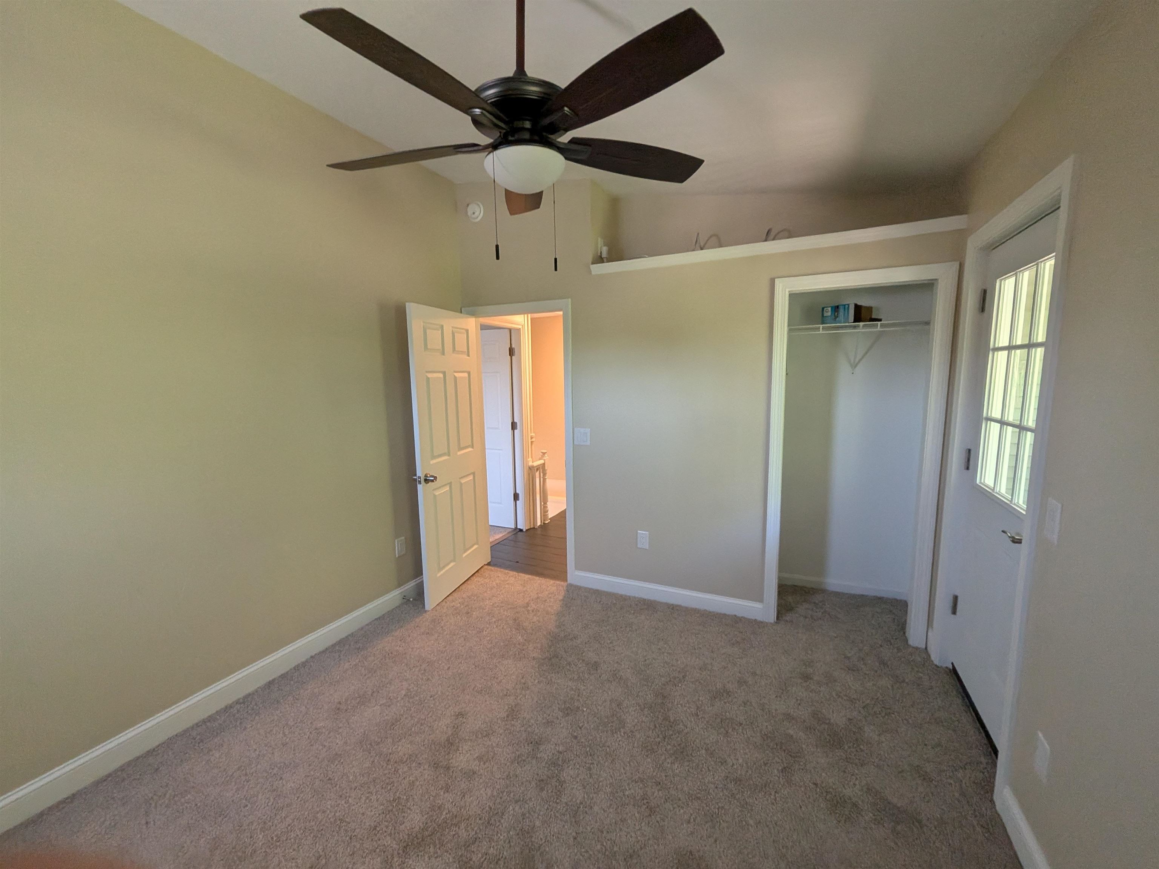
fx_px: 435
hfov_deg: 106.2
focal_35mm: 13
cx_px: 580
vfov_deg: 89.9
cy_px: 434
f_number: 2.2
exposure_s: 1/120
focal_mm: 1.54
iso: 346
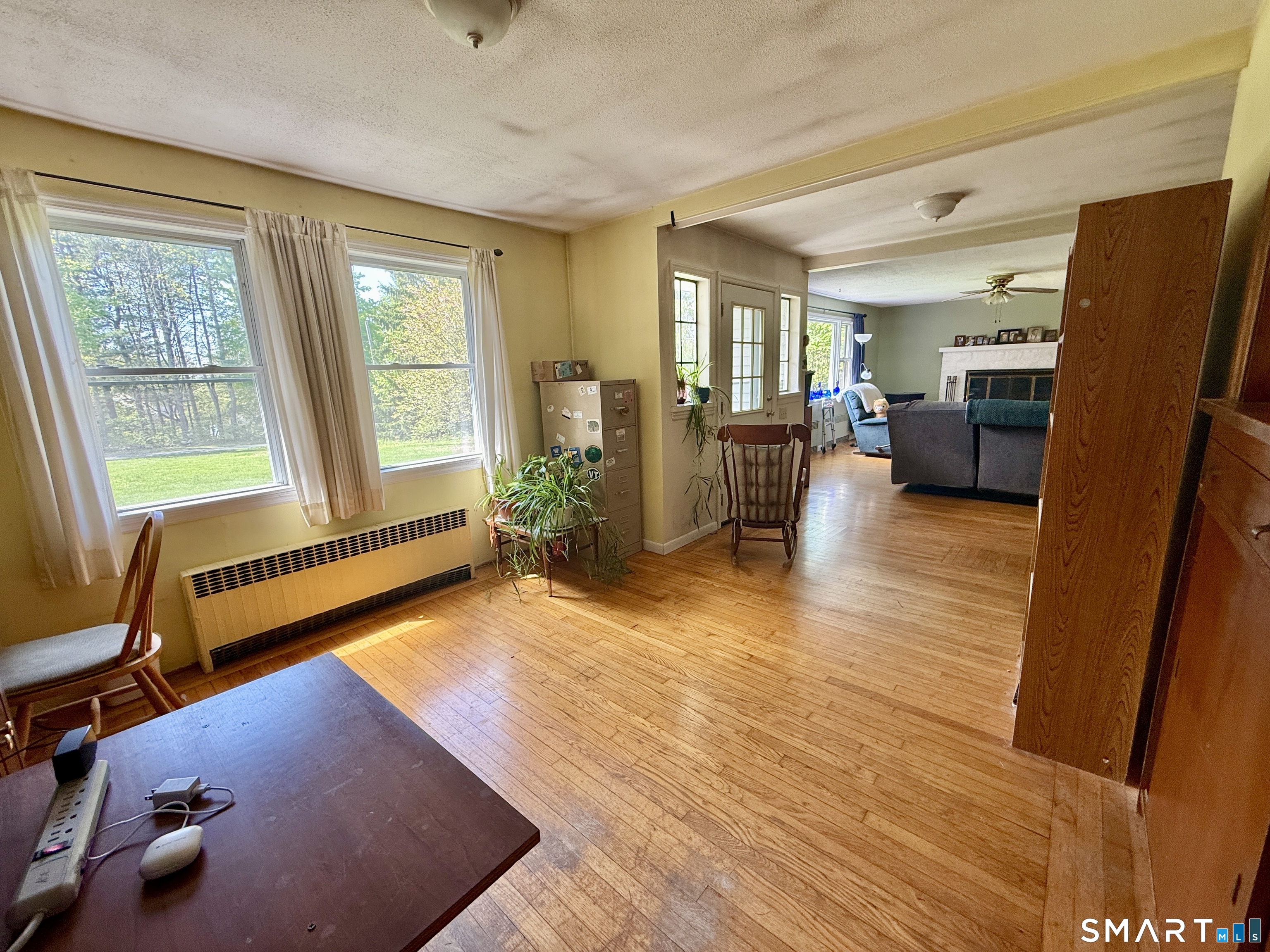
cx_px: 635
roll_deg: +1.8
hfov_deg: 102.1
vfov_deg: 85.7
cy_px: 476
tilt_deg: -11.7
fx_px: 514
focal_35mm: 14
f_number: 2.2
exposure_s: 1/99
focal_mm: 2.22
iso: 125
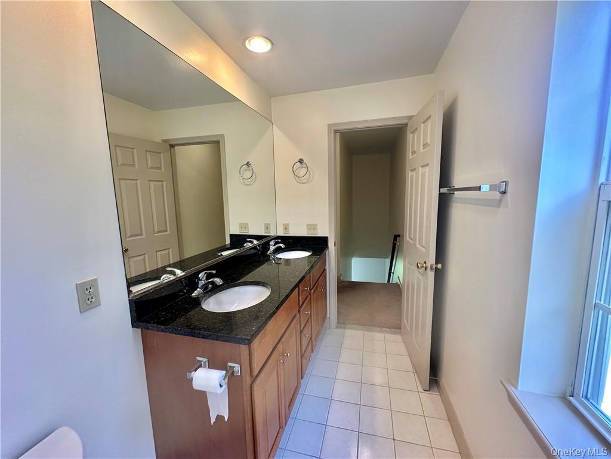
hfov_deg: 102.1
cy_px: 230
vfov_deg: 85.7
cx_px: 306
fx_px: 247
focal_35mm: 14
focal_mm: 2.22
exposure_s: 1/120
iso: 200
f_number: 2.2
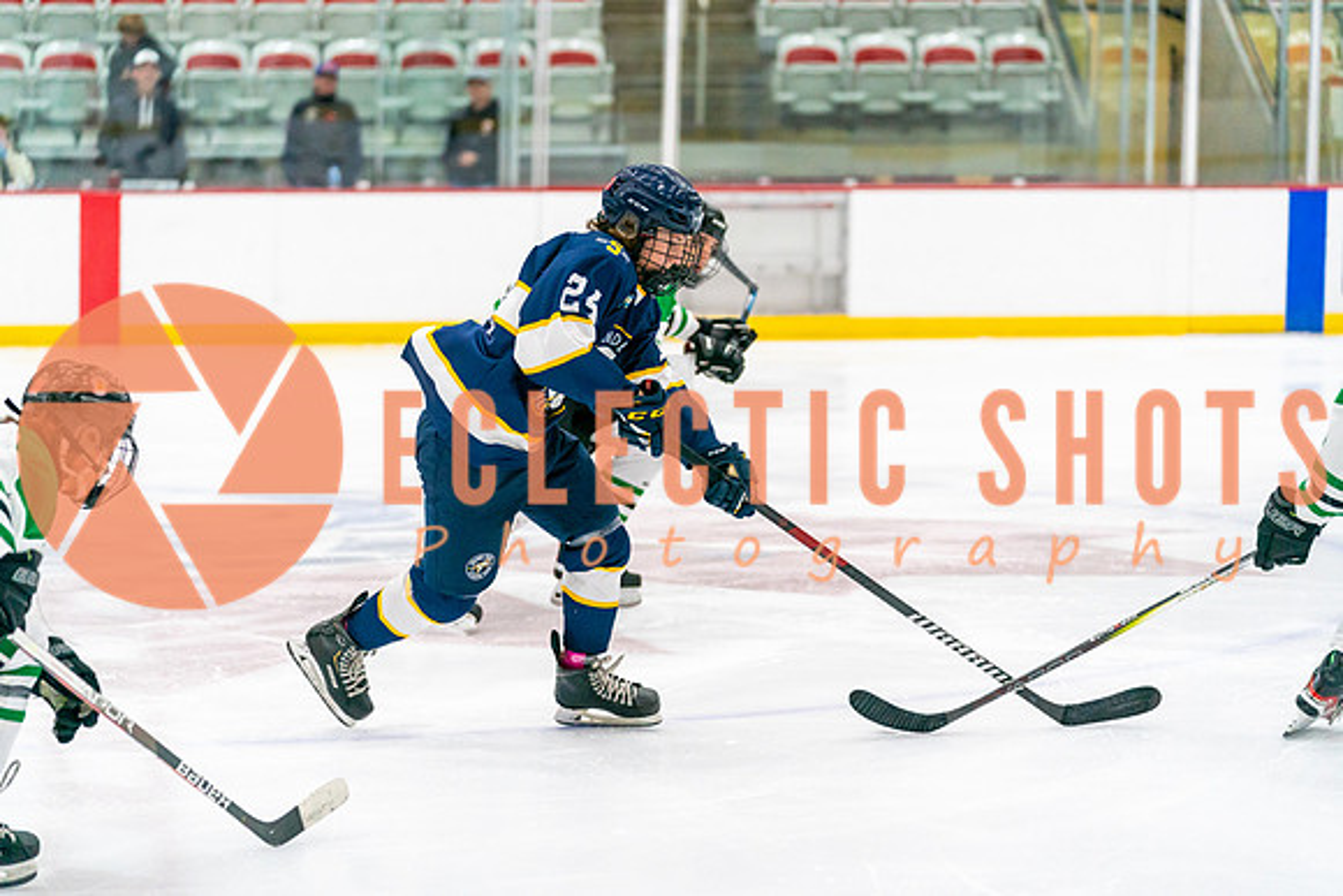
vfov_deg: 12.0
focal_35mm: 114
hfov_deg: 17.9
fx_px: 4254
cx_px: 672
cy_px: 448
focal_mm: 114
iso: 3200
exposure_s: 1/1250
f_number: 2.8
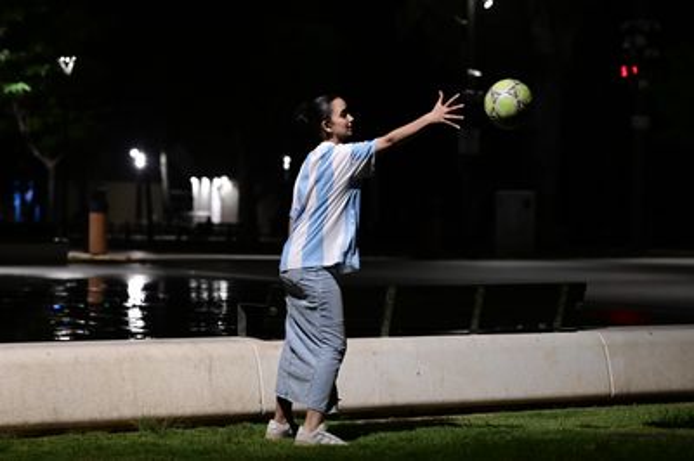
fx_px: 2022
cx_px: 347
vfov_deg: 13.0
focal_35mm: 105
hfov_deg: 19.5
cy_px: 230
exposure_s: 1/500
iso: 8000
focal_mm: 105
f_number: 3.5
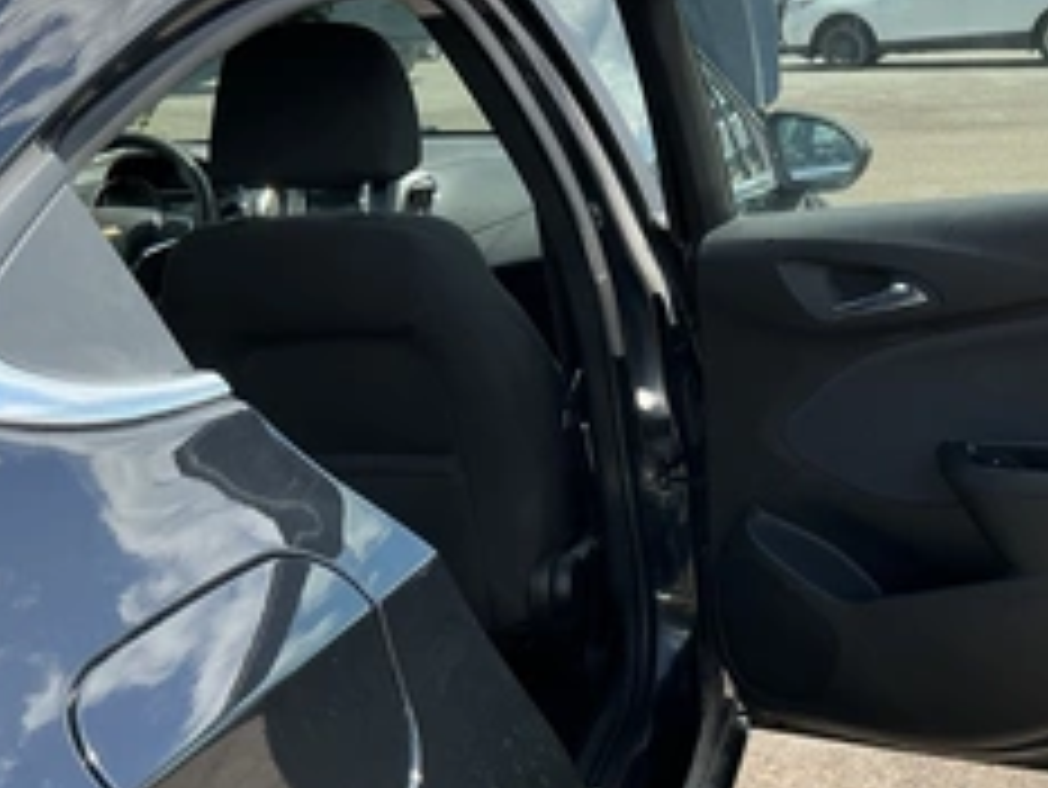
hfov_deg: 38.1
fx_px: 1454
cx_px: 841
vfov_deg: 30.1
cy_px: 266
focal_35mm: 48
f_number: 1.8
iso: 25
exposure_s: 1/883
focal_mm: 3
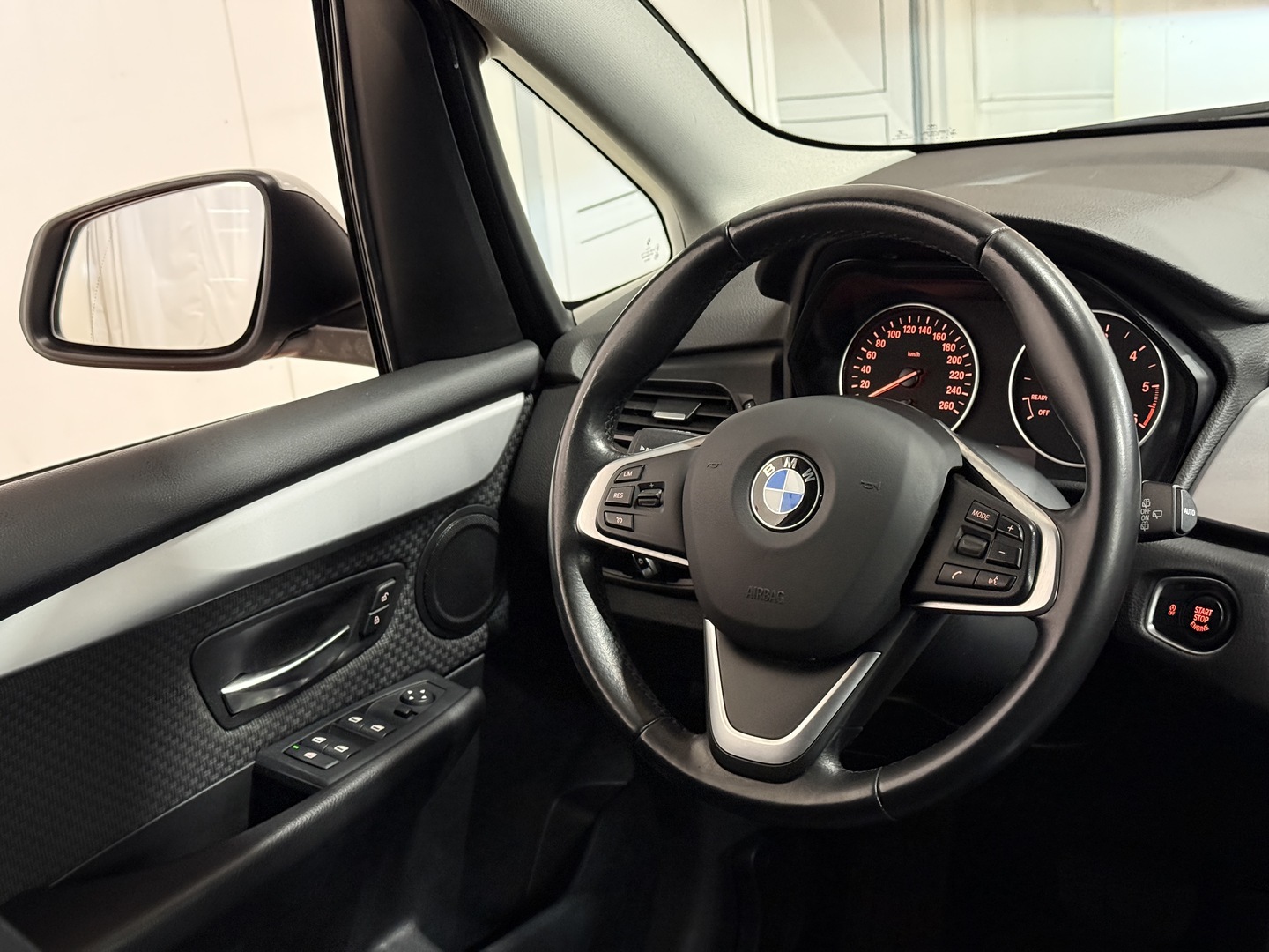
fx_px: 1760
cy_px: 476
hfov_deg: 39.7
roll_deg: +5.8
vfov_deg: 30.3
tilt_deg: -17.9
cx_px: 634
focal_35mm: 48
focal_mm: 6.76
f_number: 1.78
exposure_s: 1/30
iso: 500
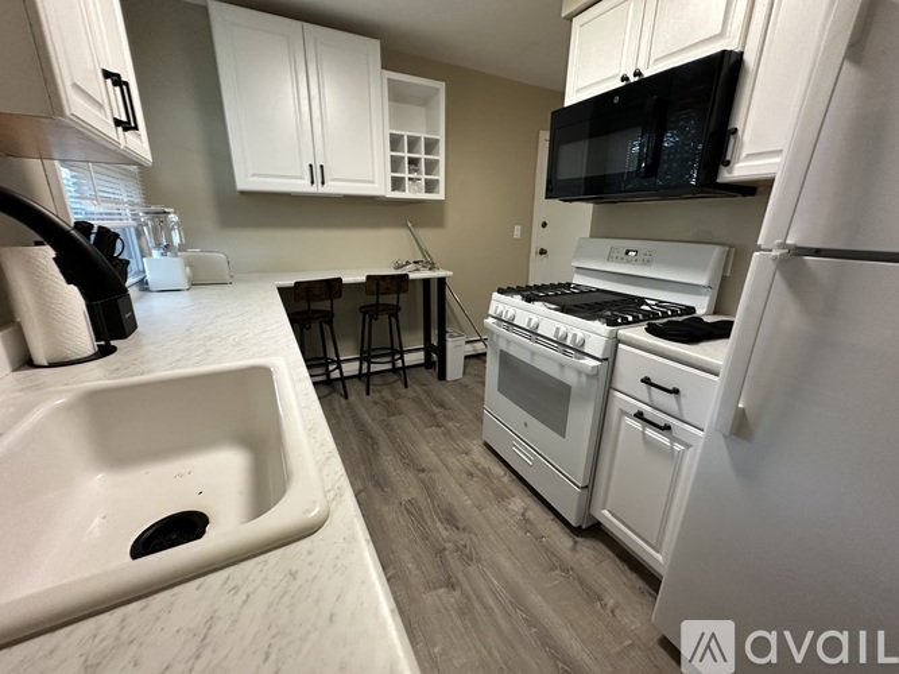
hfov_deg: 102.1
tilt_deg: -17.6
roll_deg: -0.7
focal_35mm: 14
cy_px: 337
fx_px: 364
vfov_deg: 85.7
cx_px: 450
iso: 250
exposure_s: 1/60
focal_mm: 2.22
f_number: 2.2
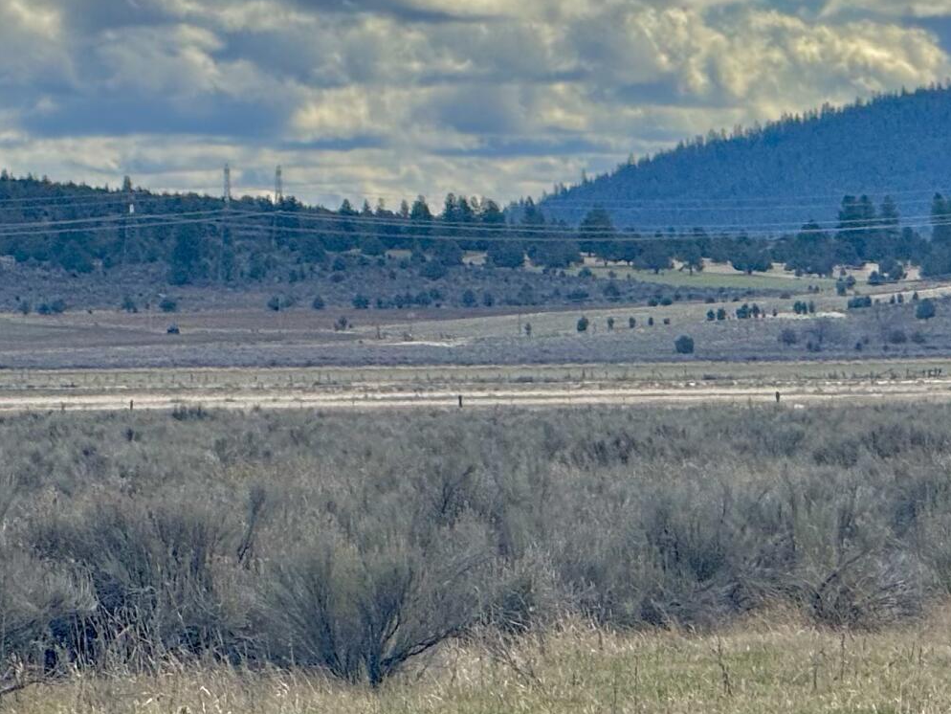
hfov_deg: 5.4
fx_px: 9948
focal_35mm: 362
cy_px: 460
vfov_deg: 4.1
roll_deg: +0.0
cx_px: 1142
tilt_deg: +0.0
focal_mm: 15.66
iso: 50
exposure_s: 1/2083
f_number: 2.8
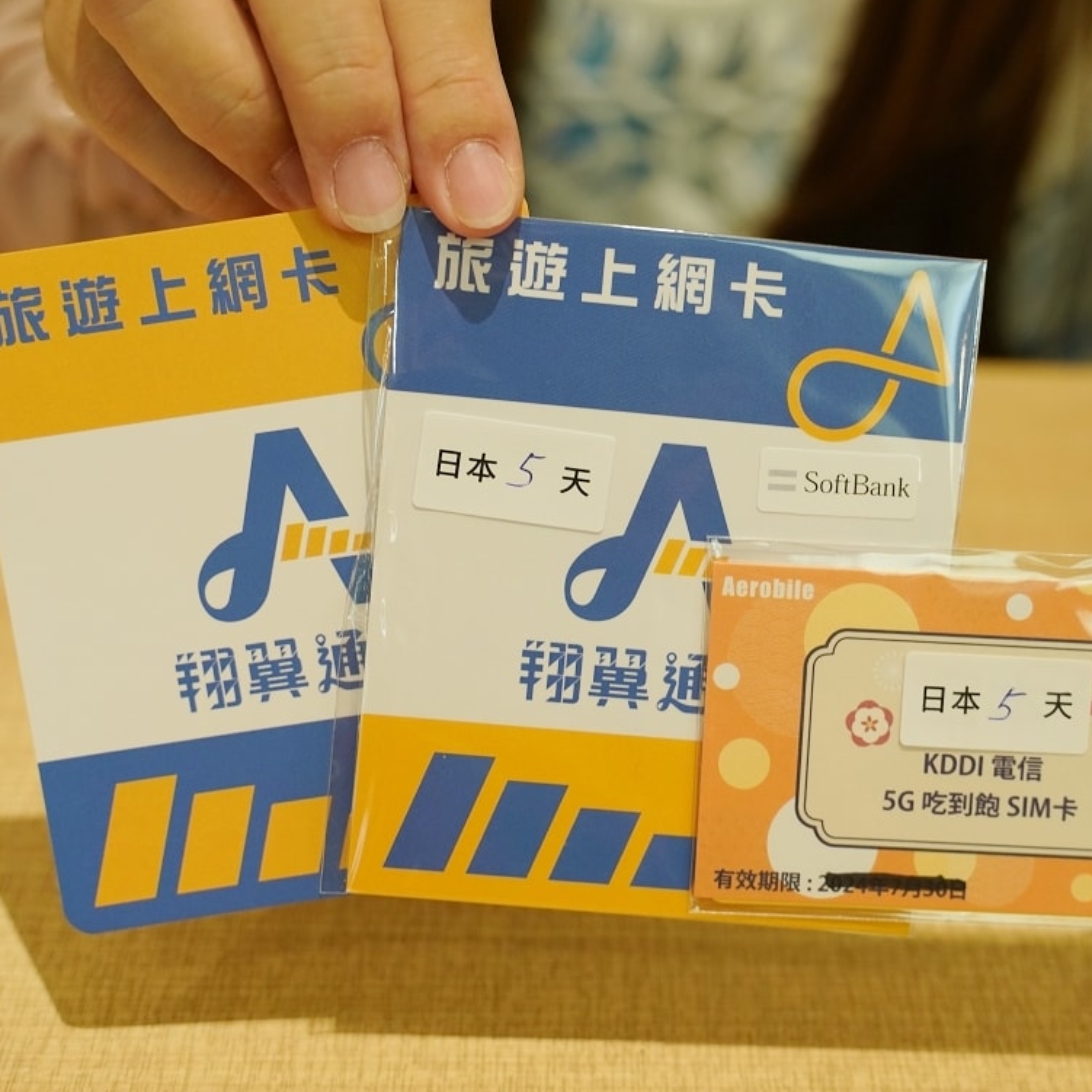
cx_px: 674
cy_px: 528
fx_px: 2034
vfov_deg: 30.0
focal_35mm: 57
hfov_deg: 29.9
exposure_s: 1/60
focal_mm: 42
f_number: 4
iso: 1600
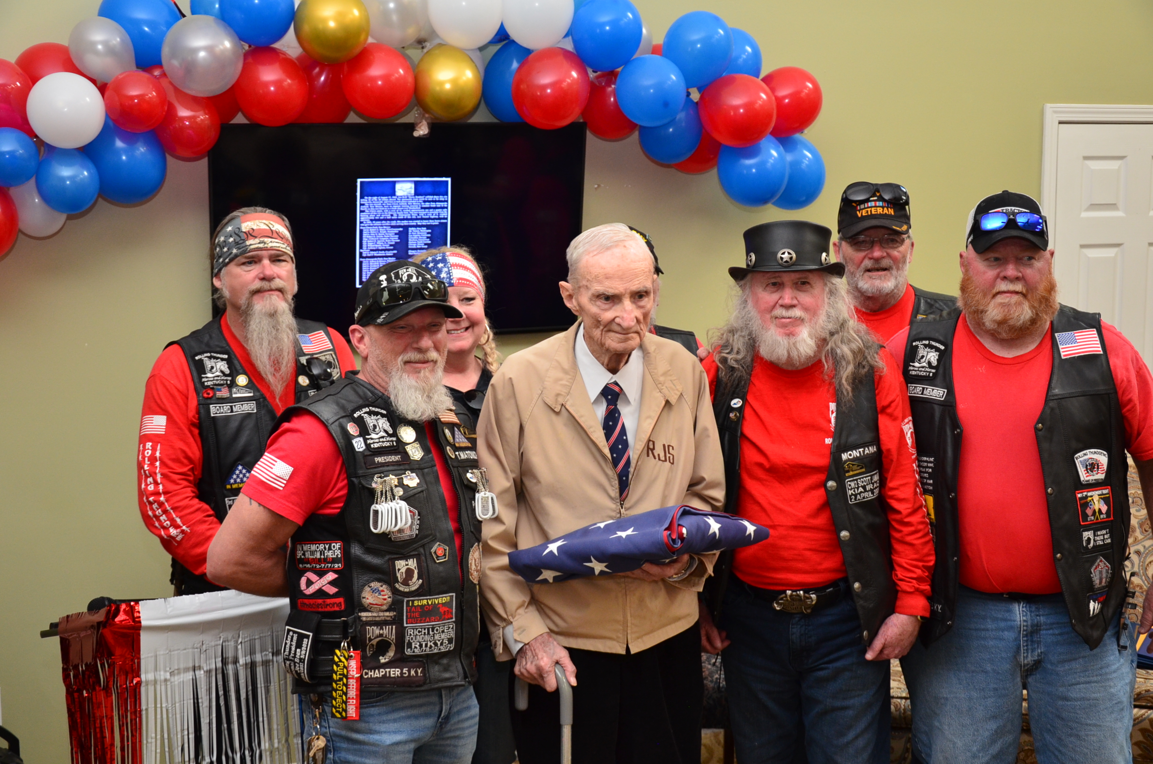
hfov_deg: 41.2
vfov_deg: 28.0
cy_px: 382
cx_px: 576
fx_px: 1534
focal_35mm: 48
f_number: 4.2
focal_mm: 32
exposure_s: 1/30
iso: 800
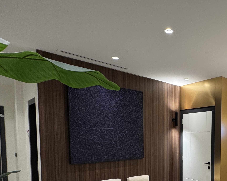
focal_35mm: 32
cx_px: 200
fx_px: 215
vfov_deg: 42.9
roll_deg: +0.1
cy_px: 153
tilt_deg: -3.3
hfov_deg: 50.1
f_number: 2.2
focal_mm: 2.22
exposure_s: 1/50
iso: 160
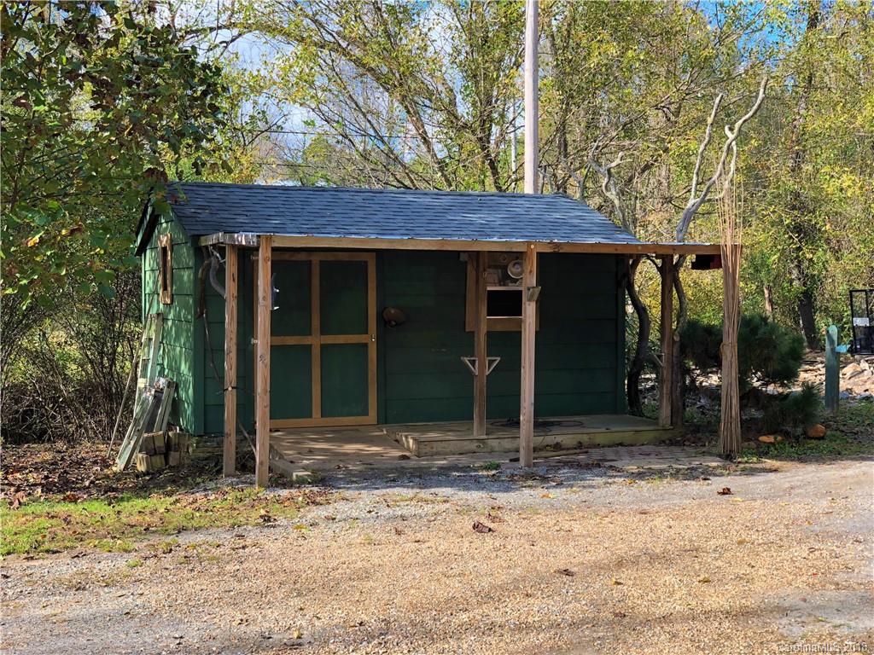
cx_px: 437
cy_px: 328
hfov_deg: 36.8
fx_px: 1313
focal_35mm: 52
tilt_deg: -0.4
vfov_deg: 28.0
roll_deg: -0.8
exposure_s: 1/163
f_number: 2.4
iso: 16
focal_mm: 6
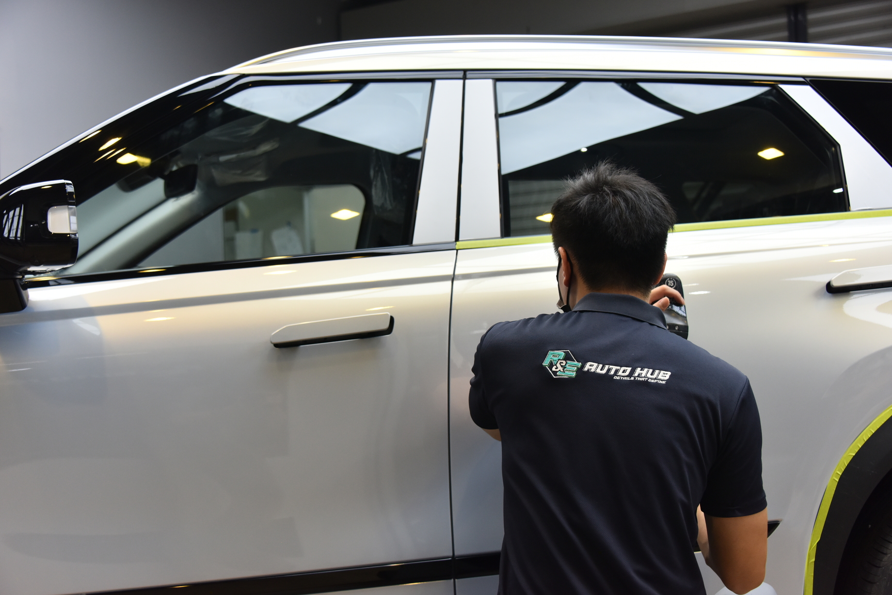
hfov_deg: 38.2
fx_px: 1289
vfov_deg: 26.0
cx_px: 446
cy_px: 298
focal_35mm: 52
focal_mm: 52
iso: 800
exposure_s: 1/320
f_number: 5
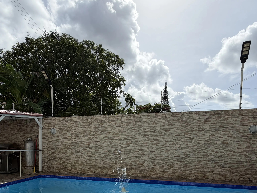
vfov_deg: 49.6
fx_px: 193
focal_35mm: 26
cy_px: 157
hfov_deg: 67.2
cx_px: 119
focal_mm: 2.22
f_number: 2.2
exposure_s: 1/1431
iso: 20
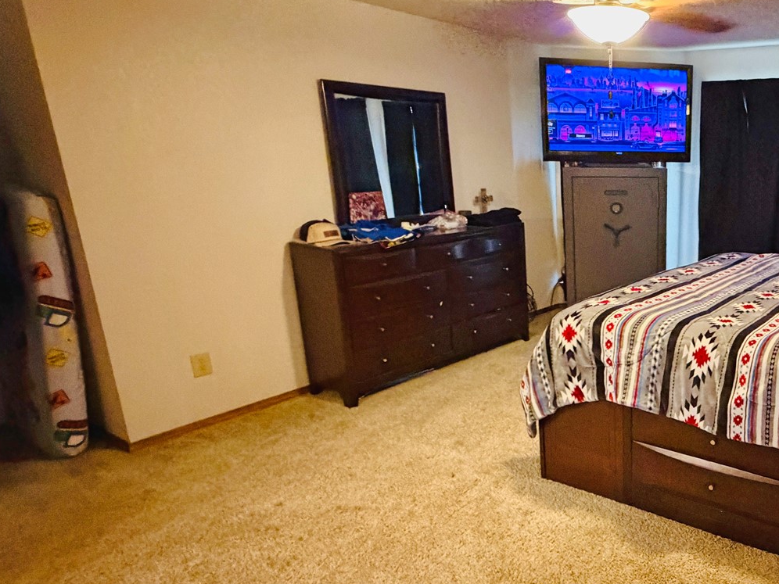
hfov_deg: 58.0
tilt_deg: -13.7
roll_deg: +0.6
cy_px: 316
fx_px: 608
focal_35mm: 27
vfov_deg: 51.3
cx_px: 669
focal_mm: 2.22
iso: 1250
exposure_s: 1/40
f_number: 2.2
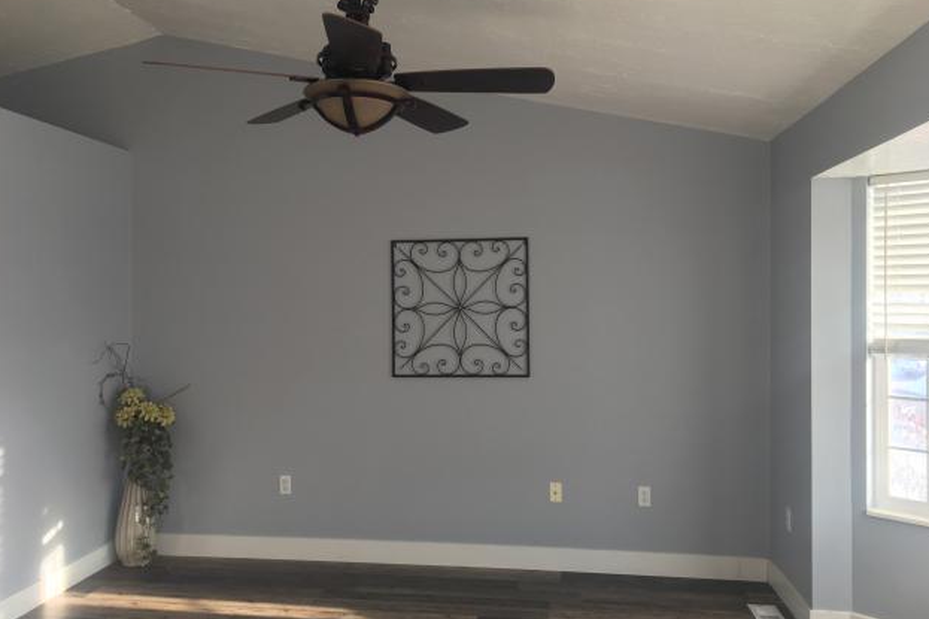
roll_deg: -0.1
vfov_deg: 42.3
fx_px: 800
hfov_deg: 60.3
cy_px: 312
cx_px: 462
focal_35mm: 31
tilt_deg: +0.9
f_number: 2.2
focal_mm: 4.15
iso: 25
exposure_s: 1/60
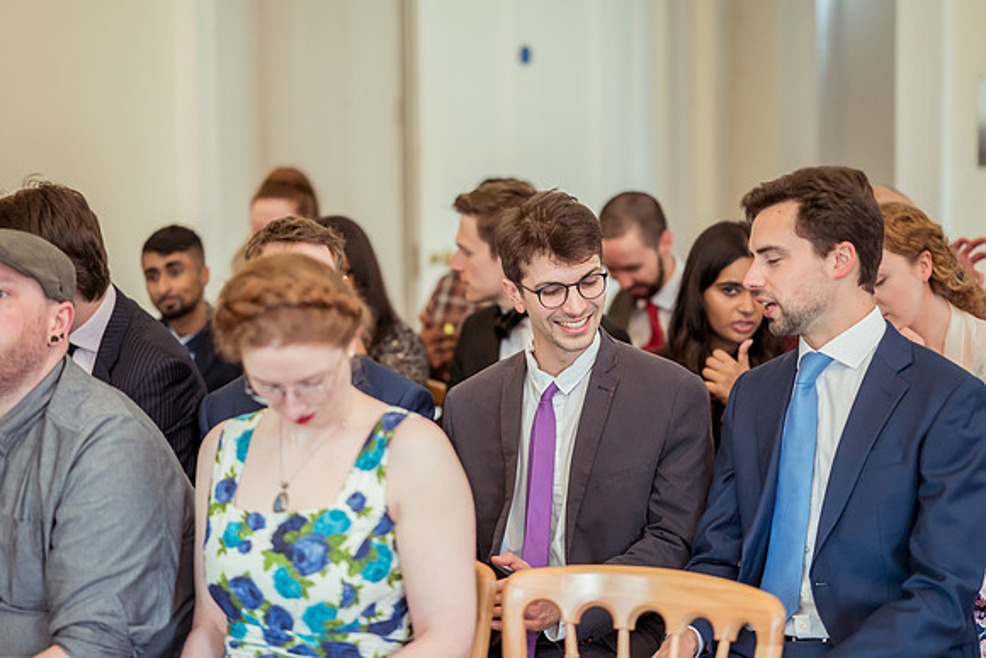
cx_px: 493
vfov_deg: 16.1
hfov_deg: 23.9
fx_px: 2332
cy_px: 329
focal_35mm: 85
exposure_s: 1/1000
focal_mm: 85
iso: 2000
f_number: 1.8
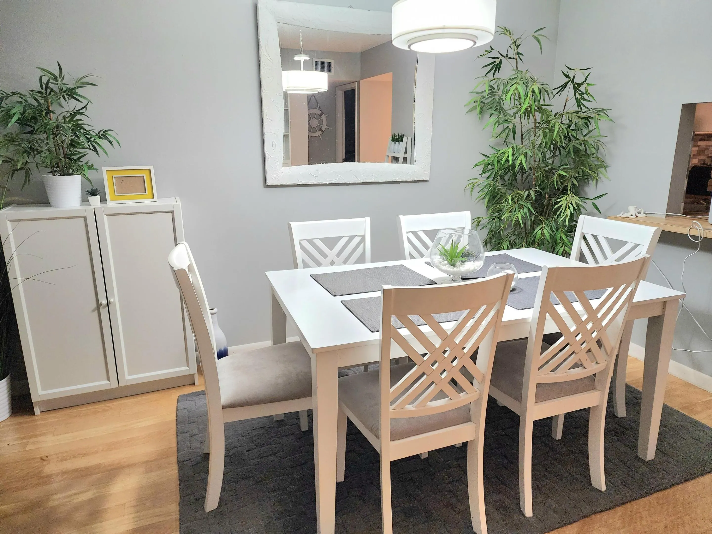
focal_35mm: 23
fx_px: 473
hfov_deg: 73.9
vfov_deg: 58.9
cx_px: 356
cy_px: 267
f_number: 1.8
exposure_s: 1/120
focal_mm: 6.4
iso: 500
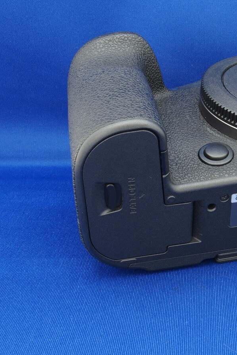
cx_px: 232
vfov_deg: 40.3
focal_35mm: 49
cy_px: 178
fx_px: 484
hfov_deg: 26.2
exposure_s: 2
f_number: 8
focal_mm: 7.4
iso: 100
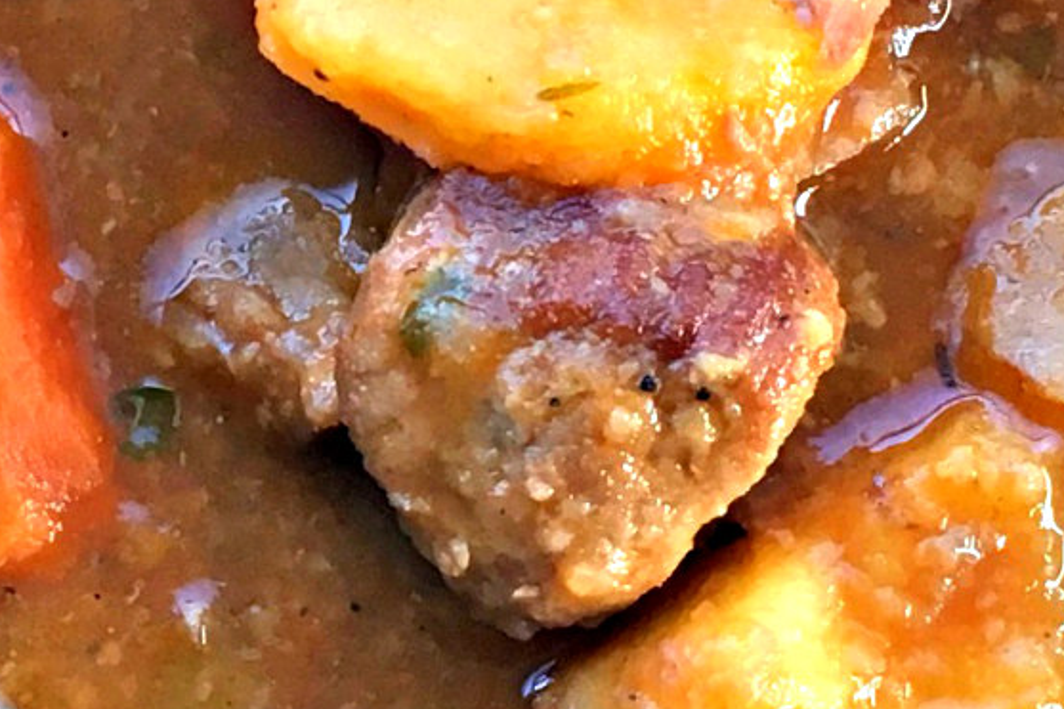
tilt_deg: -86.5
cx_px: 139
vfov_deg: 9.6
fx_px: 4225
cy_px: 346
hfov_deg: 14.2
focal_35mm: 143
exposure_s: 1/30
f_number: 2.2
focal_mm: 4.15
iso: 50
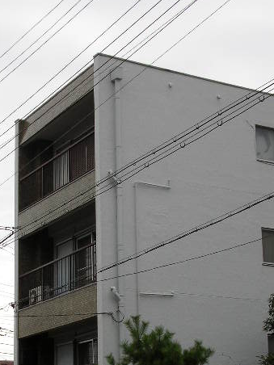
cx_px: 120
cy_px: 248
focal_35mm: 85
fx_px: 897
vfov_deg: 22.9
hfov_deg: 17.4
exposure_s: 1/225
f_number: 5
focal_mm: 9.2
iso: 71
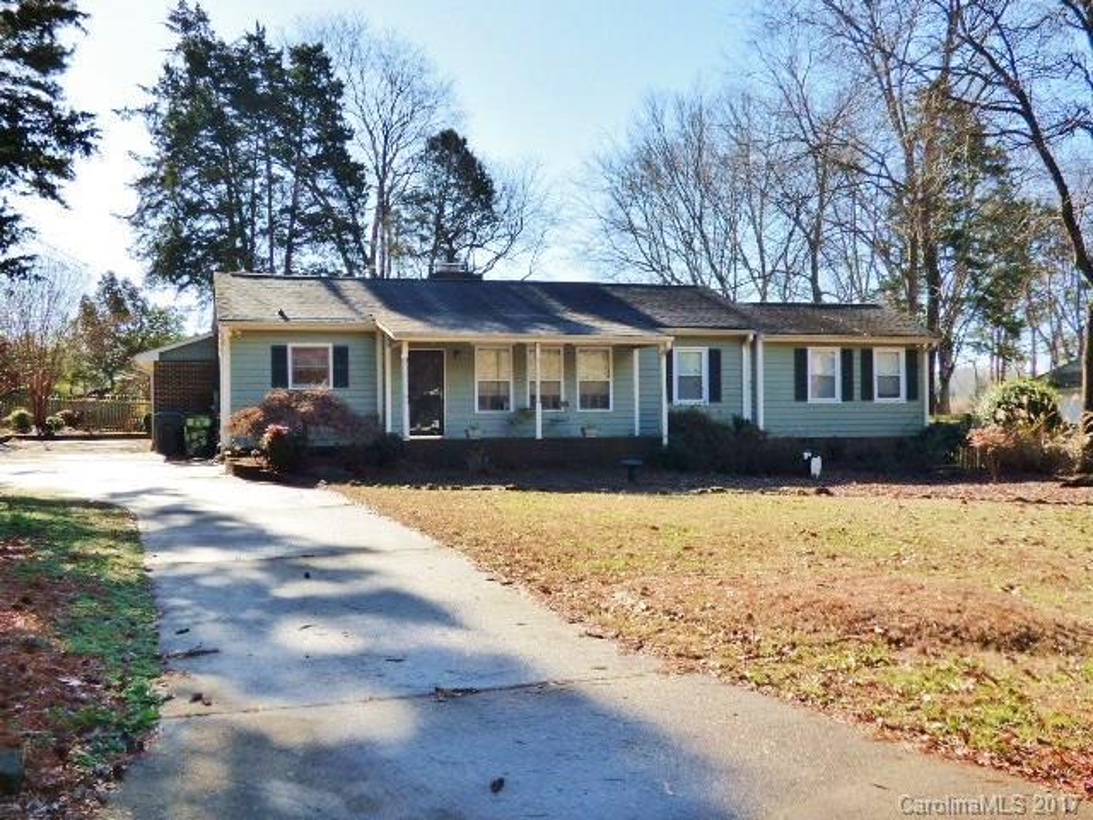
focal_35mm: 36
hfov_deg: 51.4
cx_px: 546
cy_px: 410
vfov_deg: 39.7
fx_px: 1137
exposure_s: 1/640
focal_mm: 6.18
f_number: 4
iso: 200
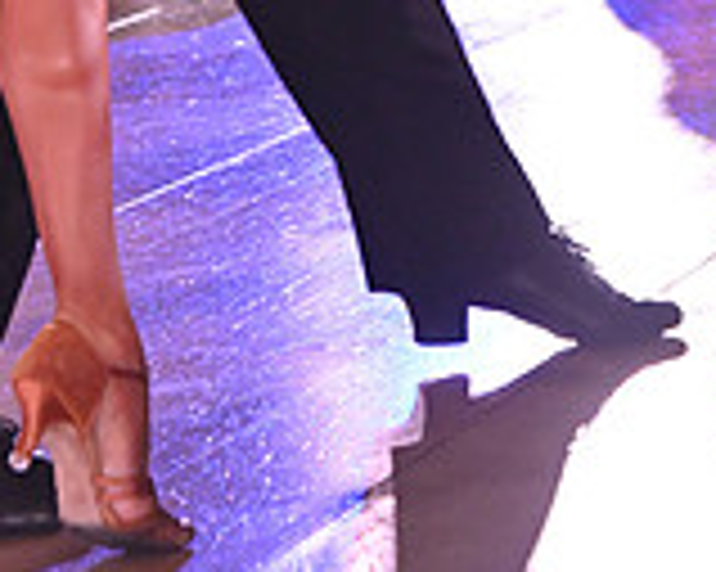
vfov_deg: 5.1
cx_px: 462
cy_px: -640
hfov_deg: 6.6
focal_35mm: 294
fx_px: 6226
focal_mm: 86
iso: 3200
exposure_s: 1/320
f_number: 6.3
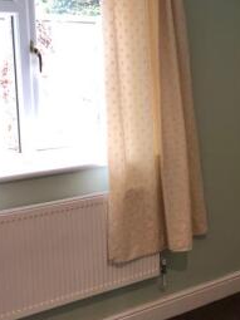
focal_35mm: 64
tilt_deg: -4.4
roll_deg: +2.0
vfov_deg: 30.1
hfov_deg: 21.5
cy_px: 112
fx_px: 592
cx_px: 278
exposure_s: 1/20
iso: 40
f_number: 1.8
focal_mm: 3.99
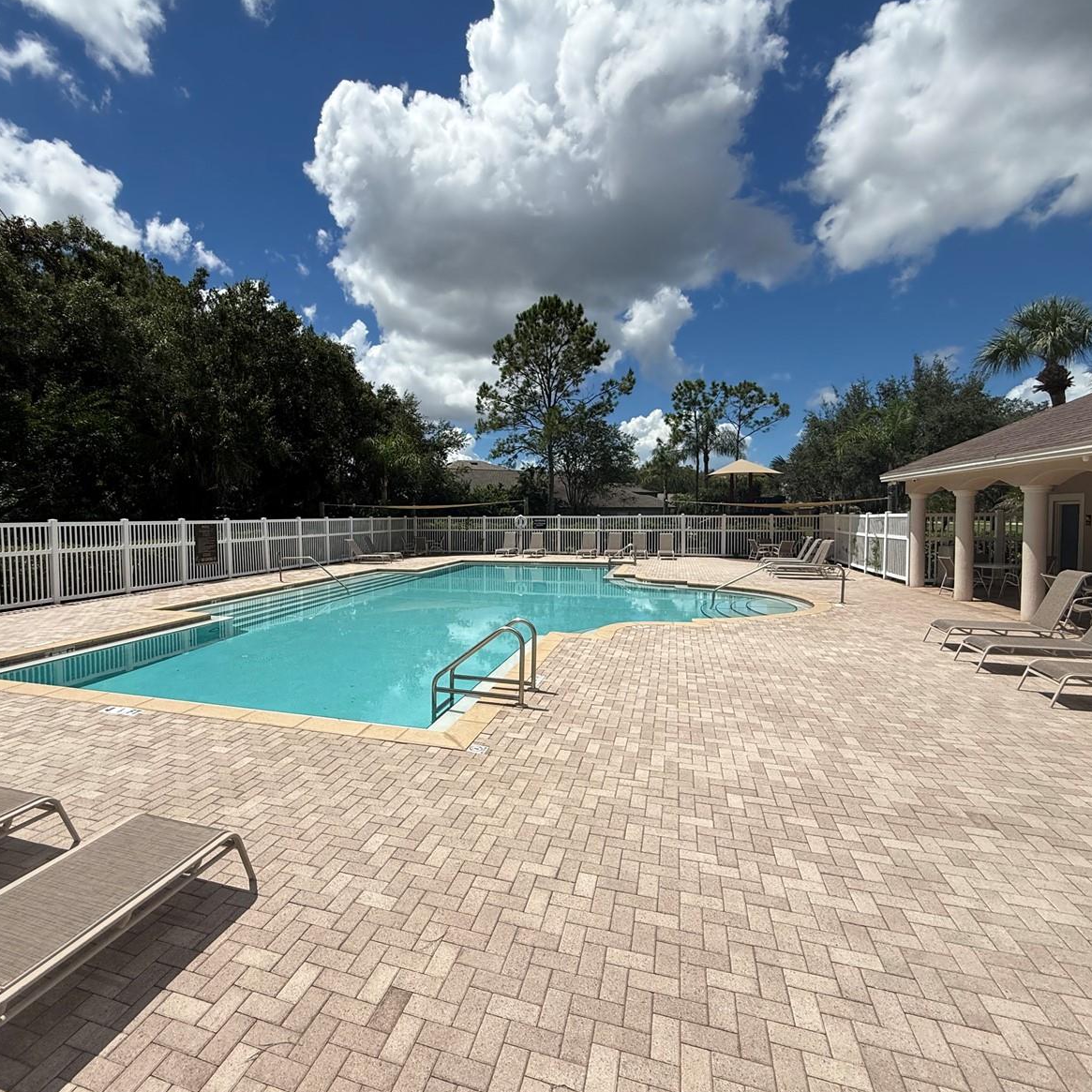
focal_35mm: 17
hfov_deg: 83.5
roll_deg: +0.3
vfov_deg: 84.0
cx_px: 474
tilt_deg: -2.9
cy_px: 544
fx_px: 607
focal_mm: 2.22
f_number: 2.2
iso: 64
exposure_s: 1/5155
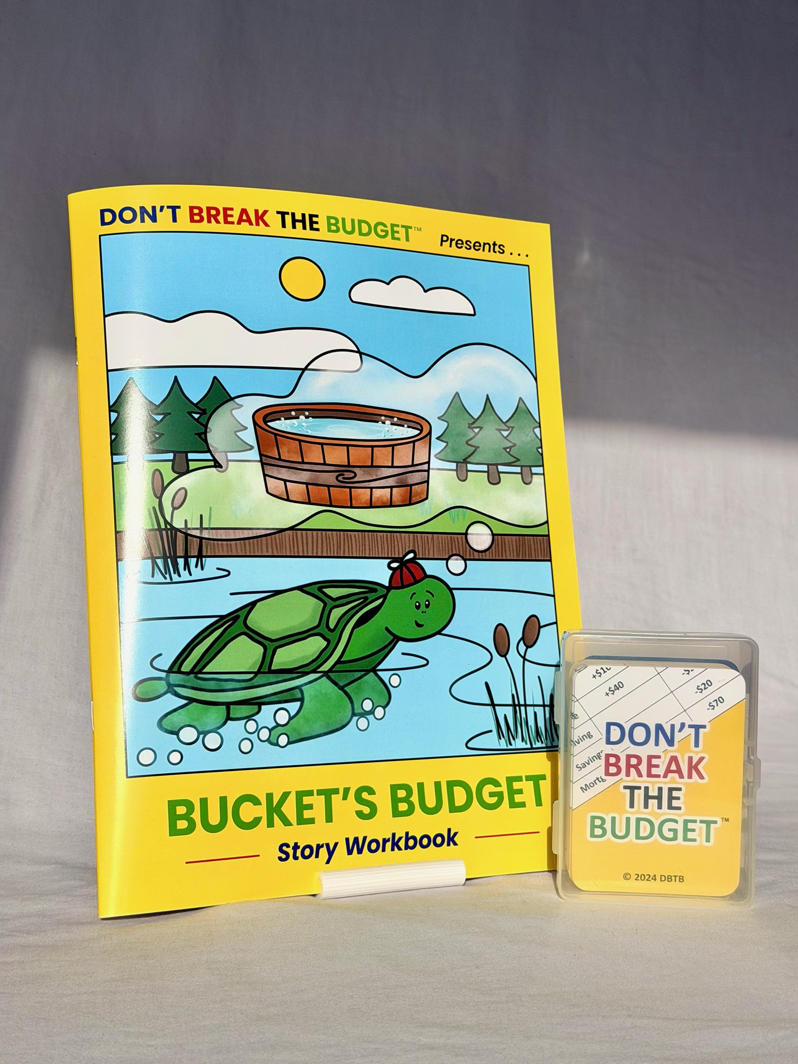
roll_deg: -1.8
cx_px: 399
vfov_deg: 39.7
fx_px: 1475
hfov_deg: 30.3
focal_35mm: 48
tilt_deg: -4.2
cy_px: 532
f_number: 1.78
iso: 80
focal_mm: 6.76
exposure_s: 1/6536
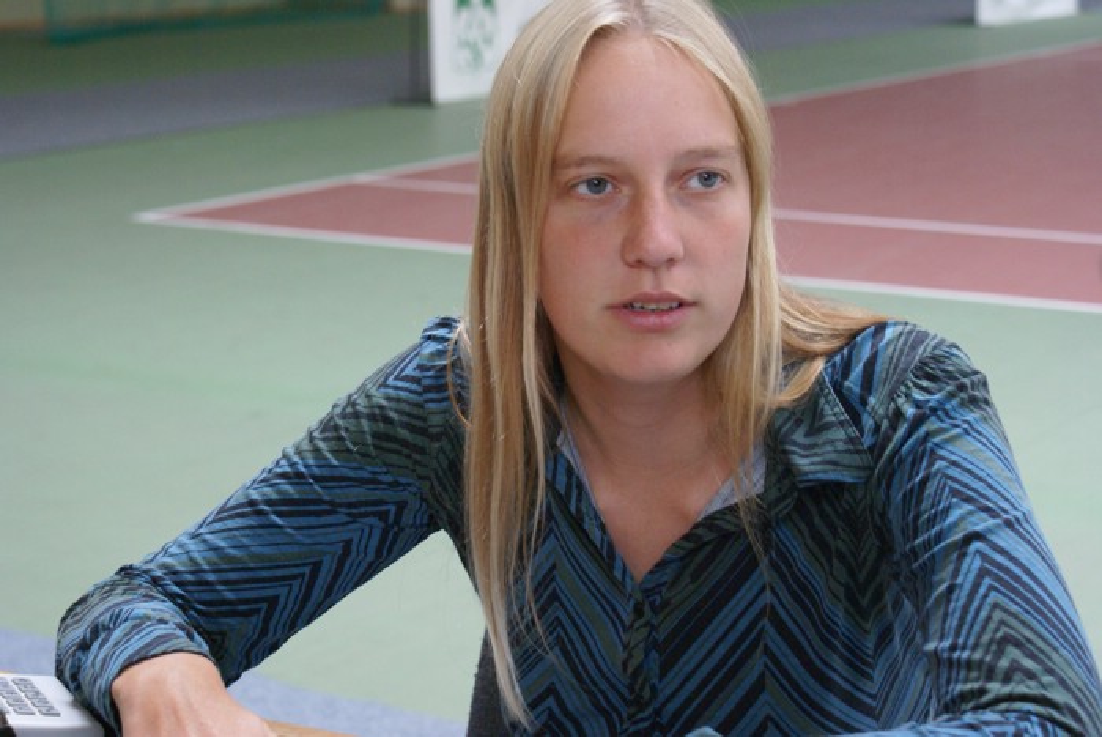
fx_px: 2527
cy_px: 368
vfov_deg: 16.6
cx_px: 551
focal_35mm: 82
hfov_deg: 24.6
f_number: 5.6
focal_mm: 55
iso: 640
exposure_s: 1/80
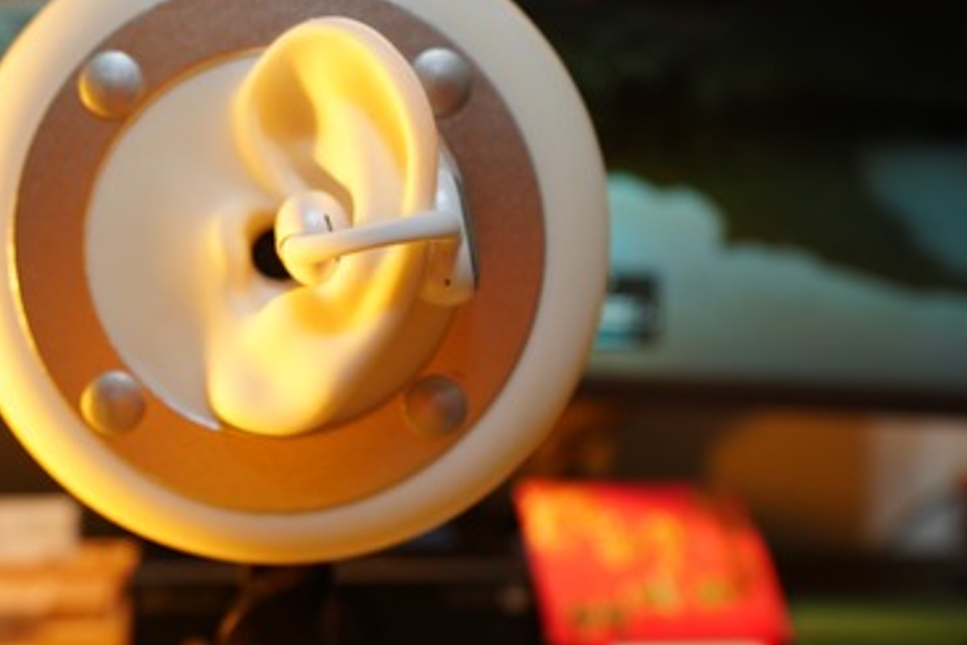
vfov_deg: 37.6
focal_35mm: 35
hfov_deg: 52.7
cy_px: 245
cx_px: 285
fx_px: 942
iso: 100
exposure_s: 1/30
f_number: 2.2
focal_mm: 11
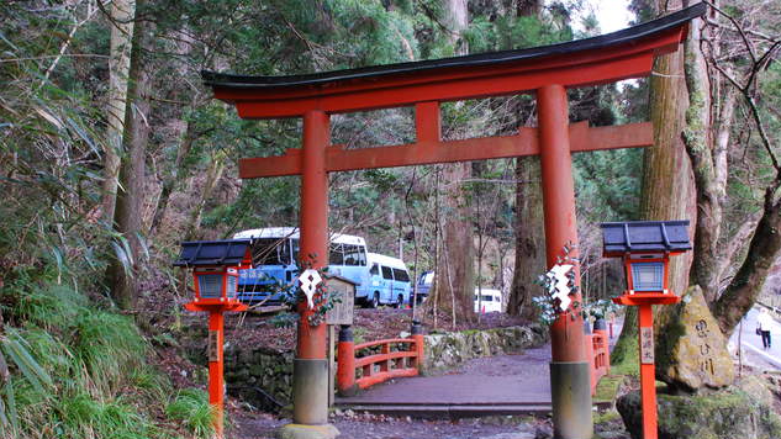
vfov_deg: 33.7
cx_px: 394
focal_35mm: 35
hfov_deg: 56.6
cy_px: 244
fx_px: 725
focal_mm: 22
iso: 800
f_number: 5.6
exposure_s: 1/60
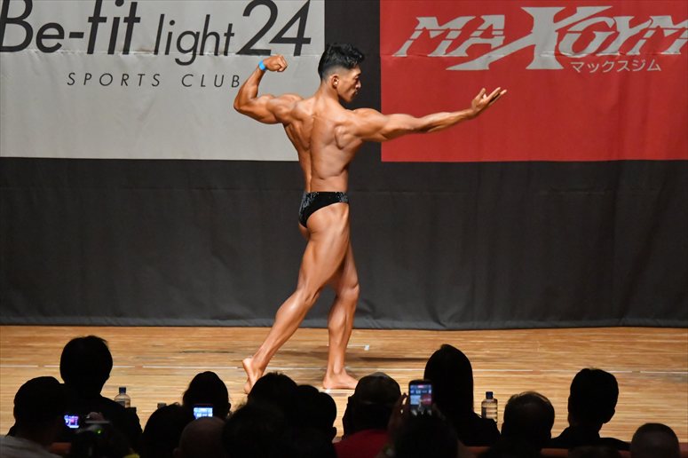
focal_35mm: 240
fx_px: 4584
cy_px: 229
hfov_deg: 8.6
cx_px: 344
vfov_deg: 5.7
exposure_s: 1/400
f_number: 5.6
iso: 12800
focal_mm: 160
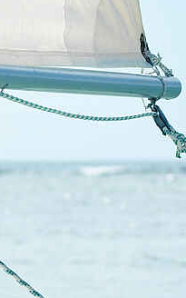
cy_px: 251
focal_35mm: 627
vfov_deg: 3.4
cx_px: 230
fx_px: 5085
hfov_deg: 2.1
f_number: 8
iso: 100
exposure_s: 1/500
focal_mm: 105
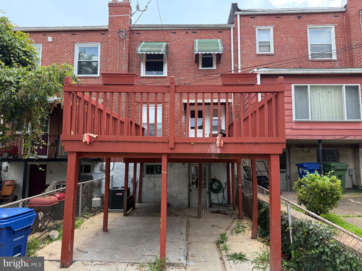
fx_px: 251
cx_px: 181
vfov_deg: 56.8
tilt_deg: +6.5
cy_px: 136
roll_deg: -0.4
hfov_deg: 71.6
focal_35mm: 24
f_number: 1.78
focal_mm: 6.76
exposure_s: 1/695
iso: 100
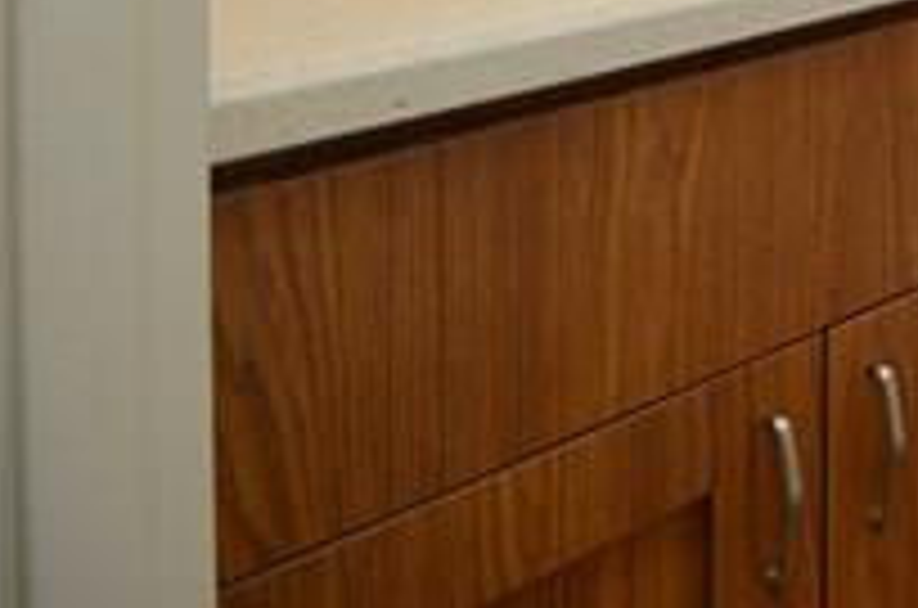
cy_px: -390
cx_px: 1510
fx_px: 1272
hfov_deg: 24.9
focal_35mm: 50
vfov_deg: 21.1
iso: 400
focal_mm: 10
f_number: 4
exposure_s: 1/60
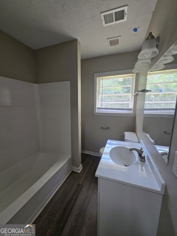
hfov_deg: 89.9
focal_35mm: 13
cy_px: 118
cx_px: 88
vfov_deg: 106.2
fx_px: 89
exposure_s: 1/60
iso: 125
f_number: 2.2
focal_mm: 1.7
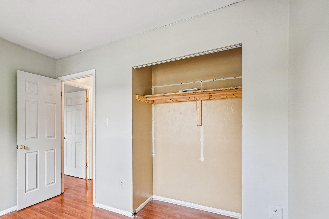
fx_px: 174
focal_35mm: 19
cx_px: 112
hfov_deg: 84.2
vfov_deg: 64.2
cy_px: 128
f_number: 8
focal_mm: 14
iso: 400
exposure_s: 1/15
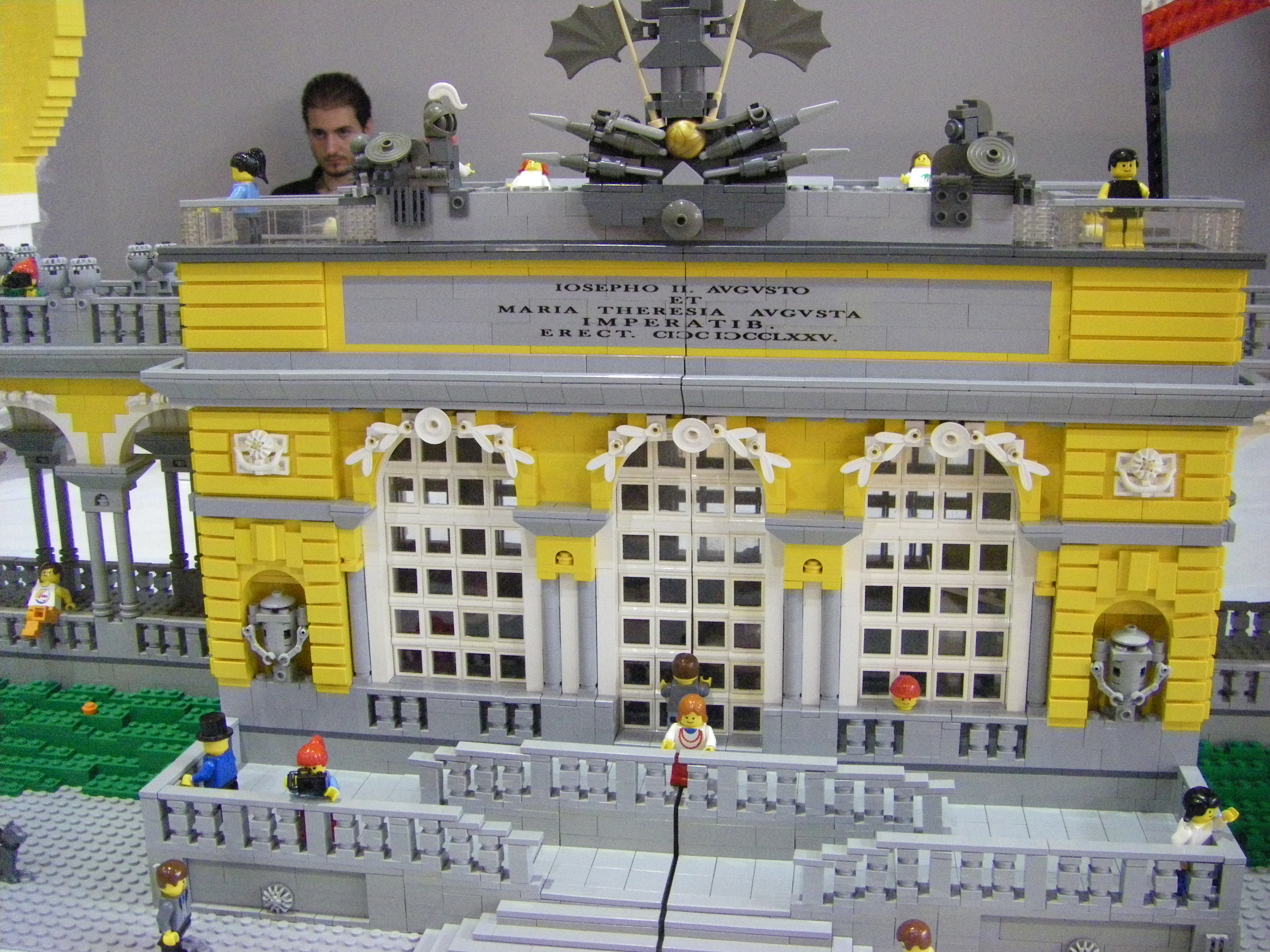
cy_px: 476
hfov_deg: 49.0
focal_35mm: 38
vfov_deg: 37.7
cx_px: 635
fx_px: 1394
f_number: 3.5
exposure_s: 1/40
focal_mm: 6.3
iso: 800
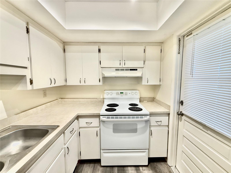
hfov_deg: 102.1
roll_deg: -0.8
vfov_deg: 85.7
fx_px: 93
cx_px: 116
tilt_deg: -5.0
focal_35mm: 14
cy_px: 86
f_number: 2.2
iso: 200
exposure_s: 1/120
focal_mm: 2.22
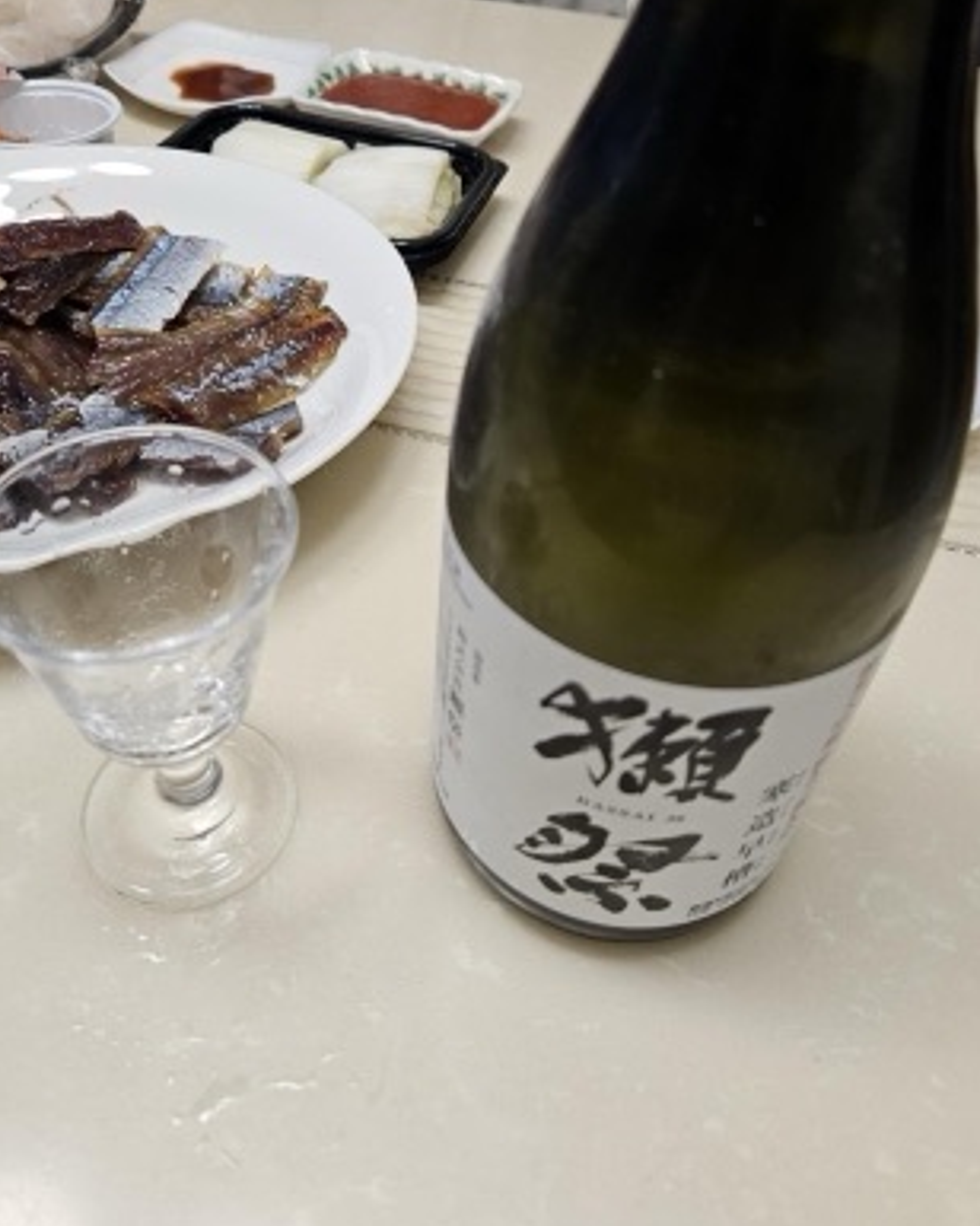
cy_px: 481
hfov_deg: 51.5
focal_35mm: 28
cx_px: 461
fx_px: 1015
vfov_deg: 61.6
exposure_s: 1/120
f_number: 1.8
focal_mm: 5.4
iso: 160
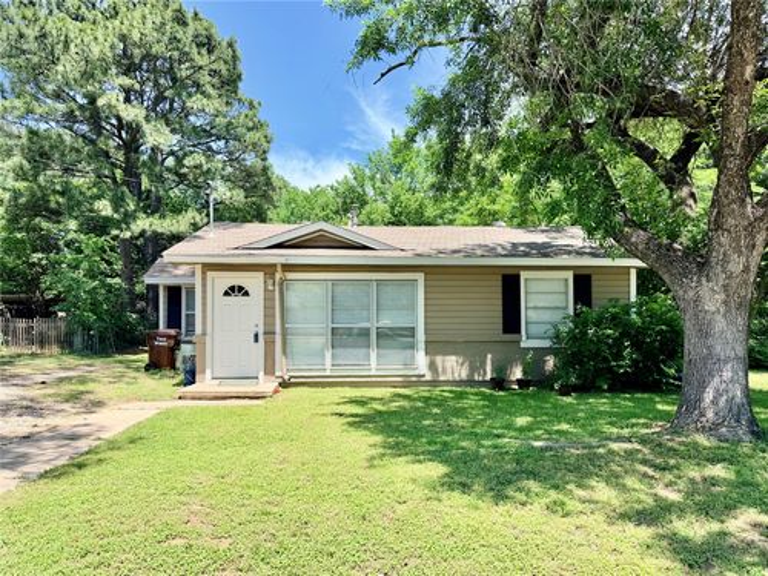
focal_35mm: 24
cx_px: 384
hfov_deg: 71.6
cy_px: 288
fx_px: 532
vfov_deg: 56.8
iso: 80
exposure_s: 1/2232
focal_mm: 6.76
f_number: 1.78
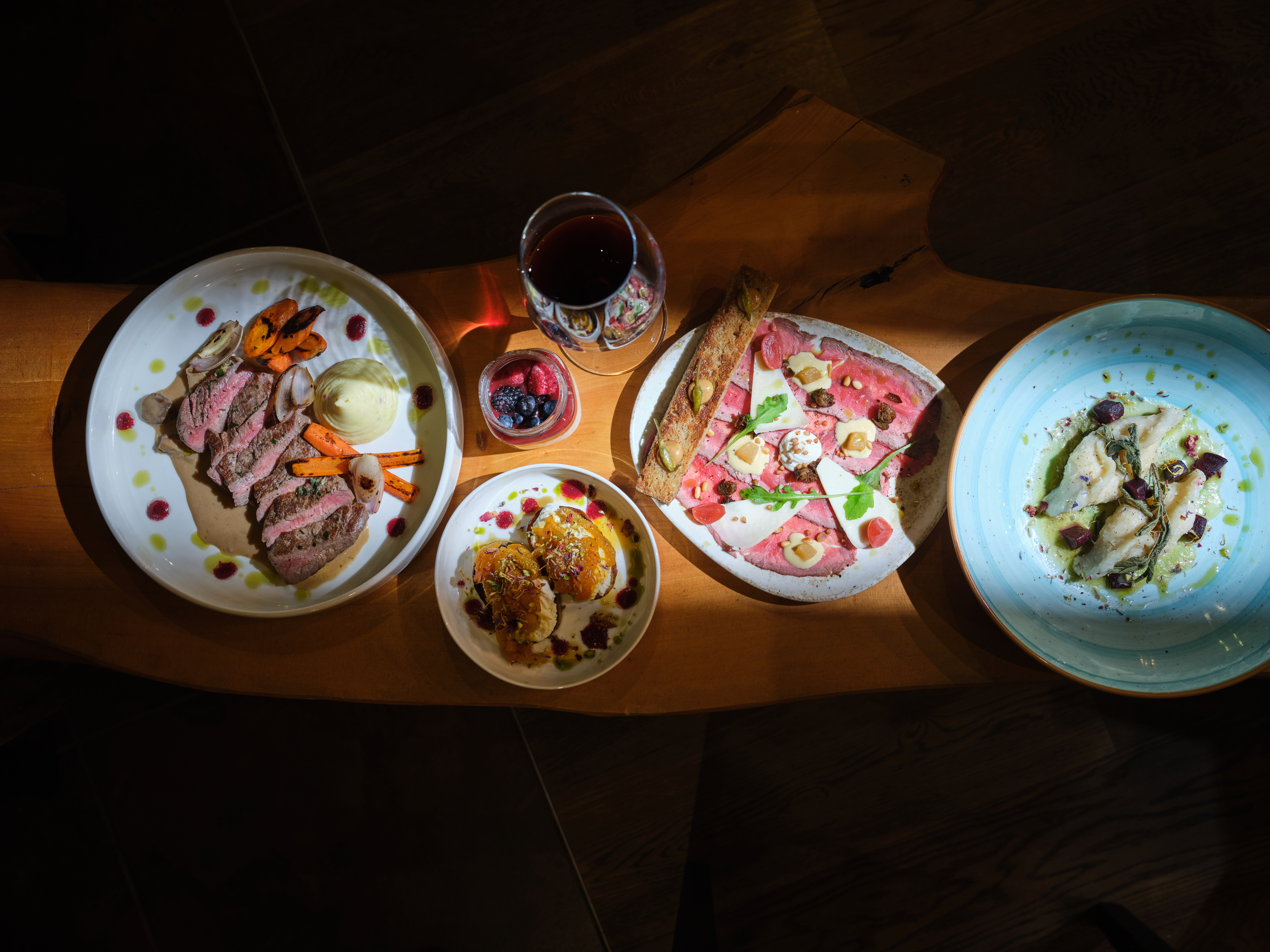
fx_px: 1321
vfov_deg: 39.7
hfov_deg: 51.4
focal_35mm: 36
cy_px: 476
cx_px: 635
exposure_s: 1/30
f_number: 6.4
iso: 500
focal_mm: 45
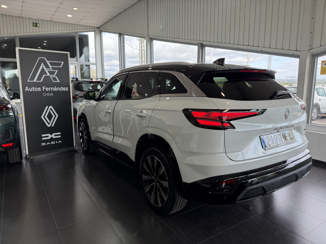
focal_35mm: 24
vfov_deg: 56.8
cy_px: 122
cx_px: 163
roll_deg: +0.0
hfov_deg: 71.6
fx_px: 226
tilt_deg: -8.8
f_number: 1.78
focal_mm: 6.76
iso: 80
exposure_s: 1/290
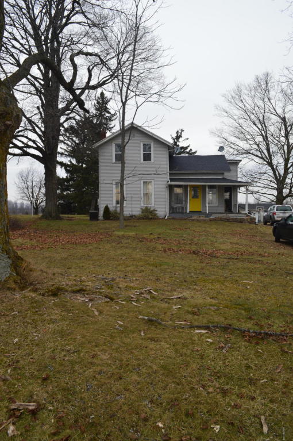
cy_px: 220
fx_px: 367
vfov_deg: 62.0
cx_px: 146
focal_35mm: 30
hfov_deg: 43.5
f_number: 10
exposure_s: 1/200
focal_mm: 20
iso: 400
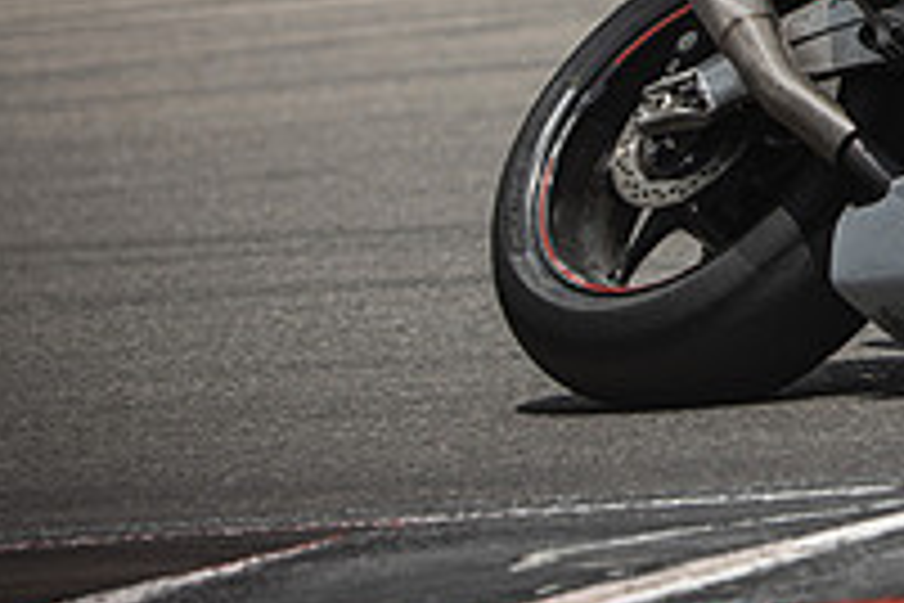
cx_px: 1102
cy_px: -160
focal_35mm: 864
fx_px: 21694
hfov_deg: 2.4
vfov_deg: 1.6
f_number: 2.8
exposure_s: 1/2000
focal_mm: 200
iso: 125
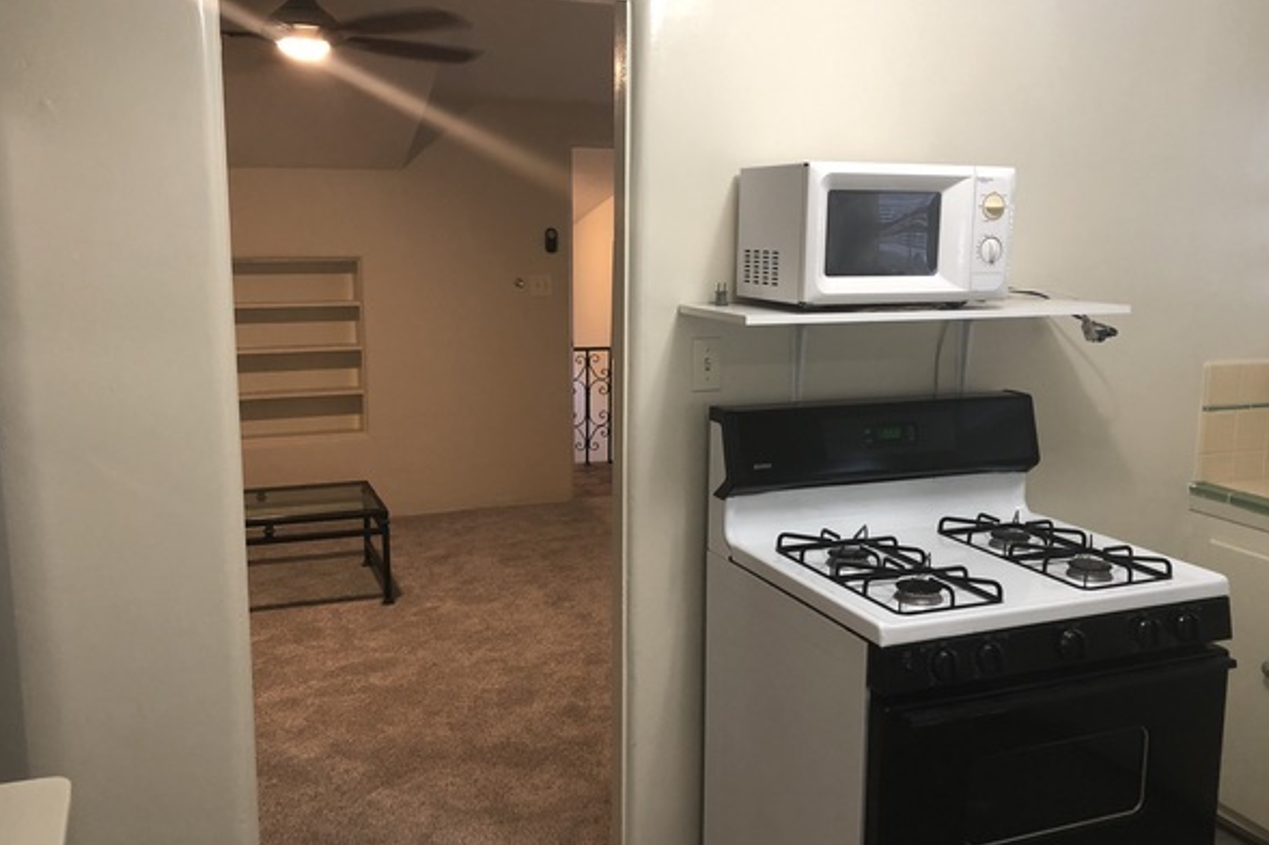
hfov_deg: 57.2
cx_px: 645
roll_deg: -0.9
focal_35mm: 33
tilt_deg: -10.3
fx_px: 1163
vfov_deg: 39.9
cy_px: 438
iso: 40
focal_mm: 3.99
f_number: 1.8
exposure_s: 1/17
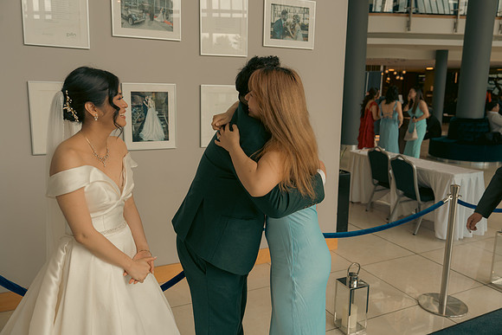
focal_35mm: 30
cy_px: 168
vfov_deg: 43.6
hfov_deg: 61.9
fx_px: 418
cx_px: 251
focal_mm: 30
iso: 200
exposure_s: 1/160
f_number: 3.5
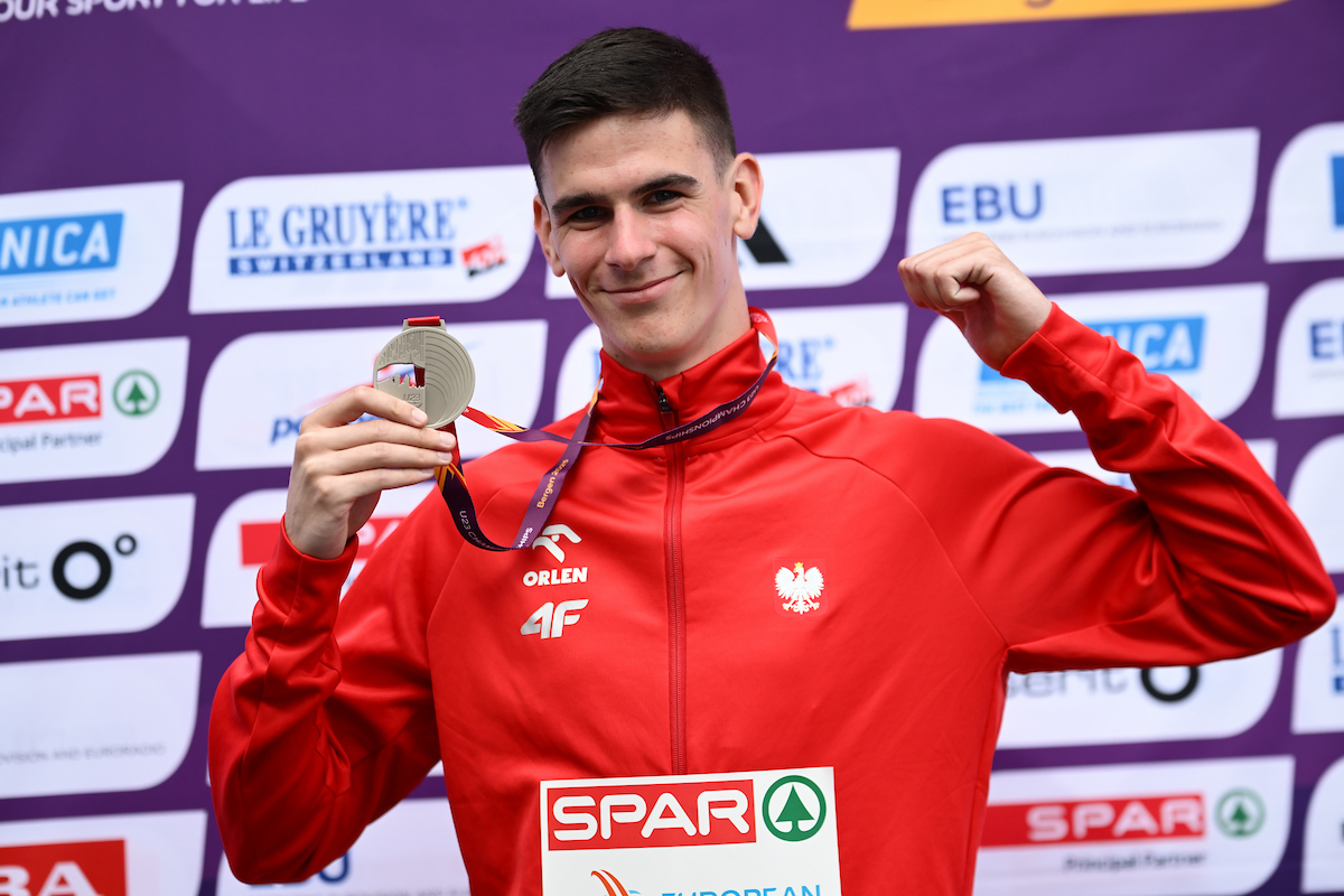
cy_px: 448
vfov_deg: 10.2
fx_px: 5040
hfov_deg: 15.2
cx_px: 672
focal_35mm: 135
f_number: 1.8
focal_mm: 135
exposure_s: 1/4000
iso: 500
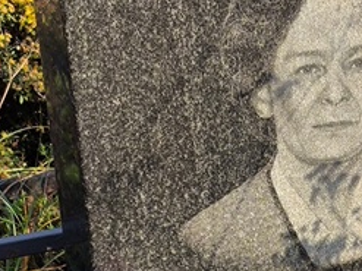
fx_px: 1693
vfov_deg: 8.9
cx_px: 265
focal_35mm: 162
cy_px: 437
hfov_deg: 12.2
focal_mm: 4.71
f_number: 1.7
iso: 50
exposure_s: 1/421
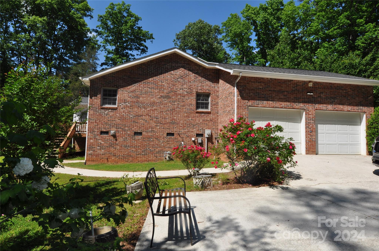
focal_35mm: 21
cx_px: 190
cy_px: 126
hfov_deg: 81.3
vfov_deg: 59.4
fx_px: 221
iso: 200
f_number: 14
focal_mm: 14
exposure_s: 1/200
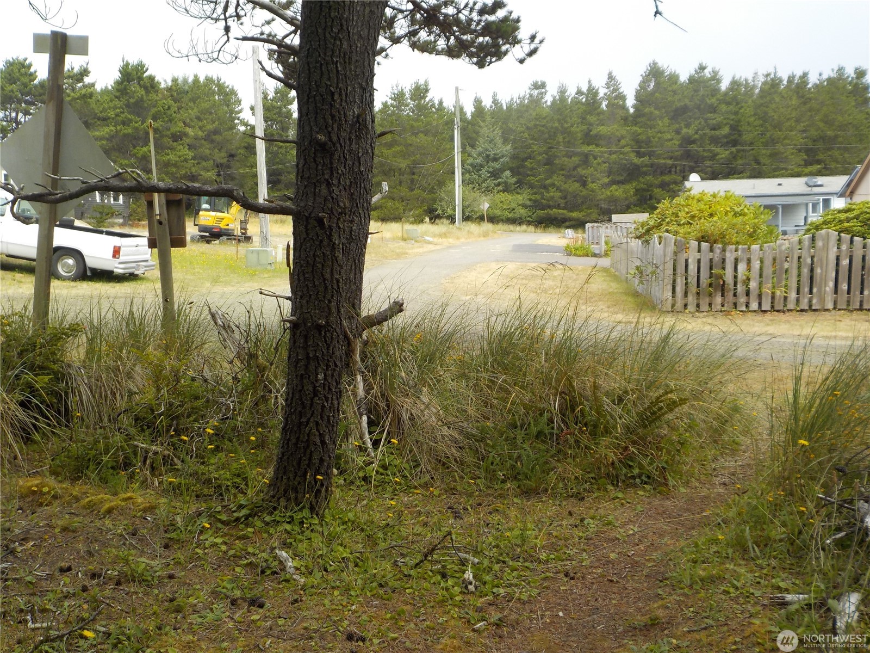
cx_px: 435
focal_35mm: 38
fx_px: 955
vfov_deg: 37.7
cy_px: 326
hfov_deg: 49.0
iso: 125
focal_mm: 5.2
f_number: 3.7
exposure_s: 1/500
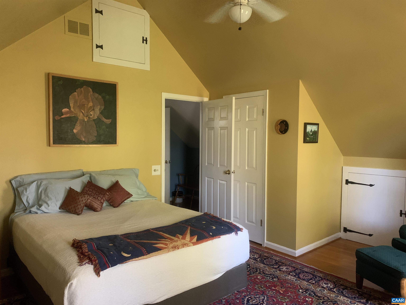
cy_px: 152
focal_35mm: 26
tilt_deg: -1.5
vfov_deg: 53.1
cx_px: 203
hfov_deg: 67.3
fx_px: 305
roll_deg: +0.3
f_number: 1.8
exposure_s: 1/30
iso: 500
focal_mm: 4.25
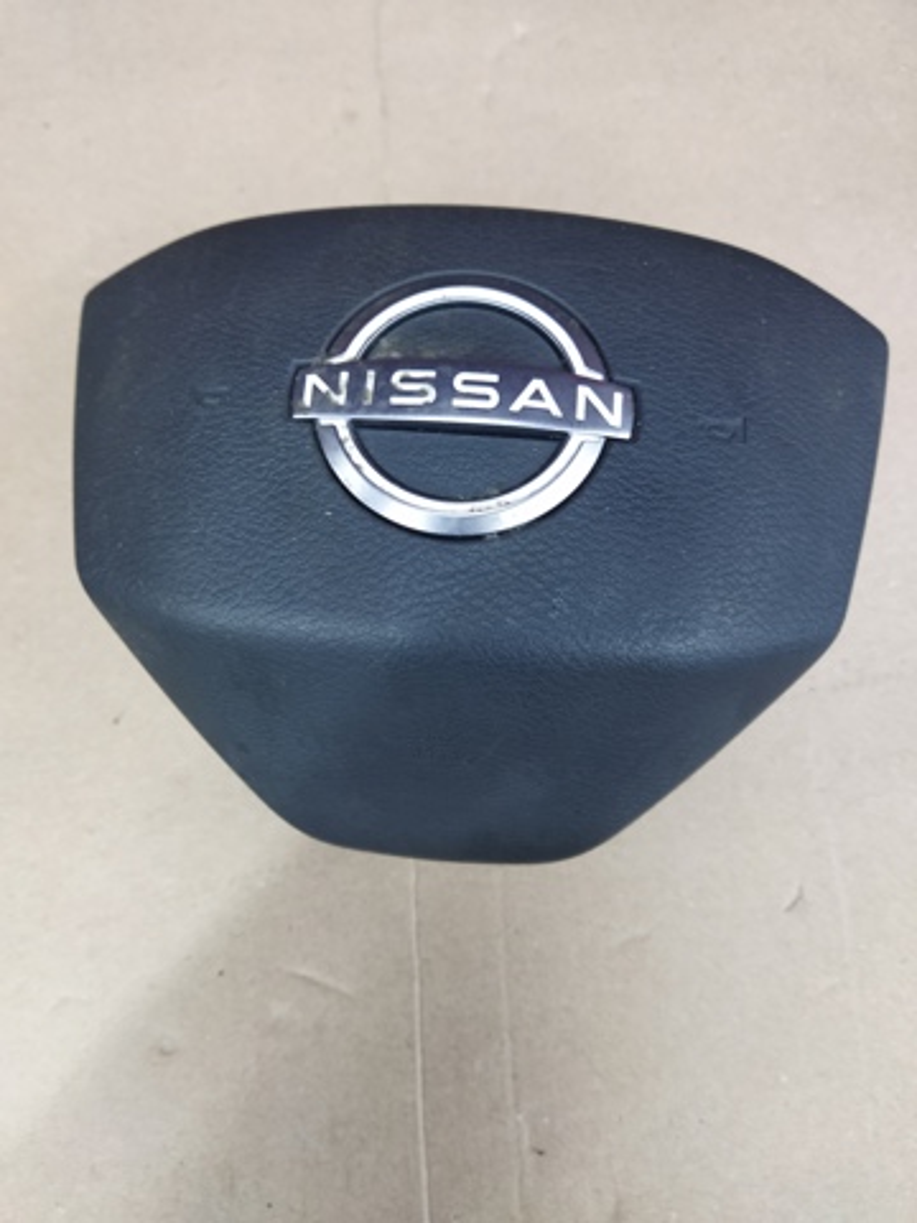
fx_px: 954
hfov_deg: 51.4
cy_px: 612
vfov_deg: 65.3
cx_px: 458
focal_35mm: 27
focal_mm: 4.71
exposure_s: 1/50
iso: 278
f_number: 1.79
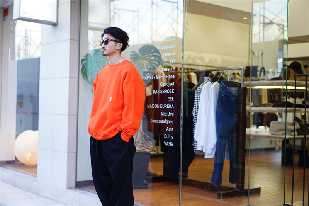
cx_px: 154
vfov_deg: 24.6
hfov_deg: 36.3
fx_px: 472
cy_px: 103
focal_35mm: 55
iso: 100
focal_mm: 55
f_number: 2
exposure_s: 1/80
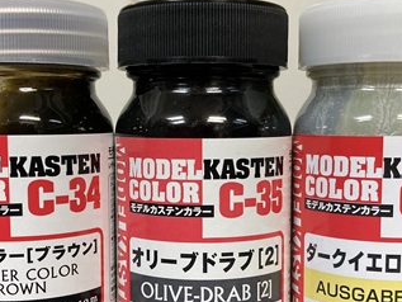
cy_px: 189
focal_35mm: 53
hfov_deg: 36.2
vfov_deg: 27.4
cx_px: 197
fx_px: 616
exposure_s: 1/60
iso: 200
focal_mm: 3.99
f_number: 1.8
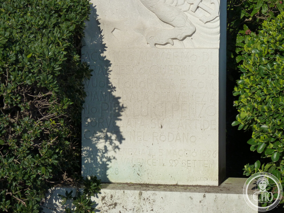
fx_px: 911
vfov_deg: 13.3
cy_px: 106
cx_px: 142
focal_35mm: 111
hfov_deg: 17.7
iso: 125
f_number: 5.6
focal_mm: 18.2
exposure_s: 1/800
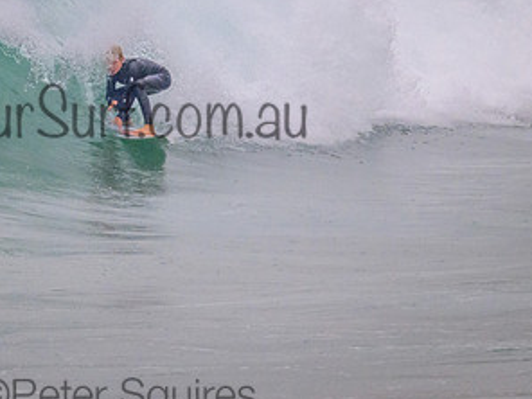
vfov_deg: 1.0
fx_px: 23207
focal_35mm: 1510
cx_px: 117
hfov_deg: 1.3
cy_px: 96
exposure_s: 1/1250
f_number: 11
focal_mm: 800
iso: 4500
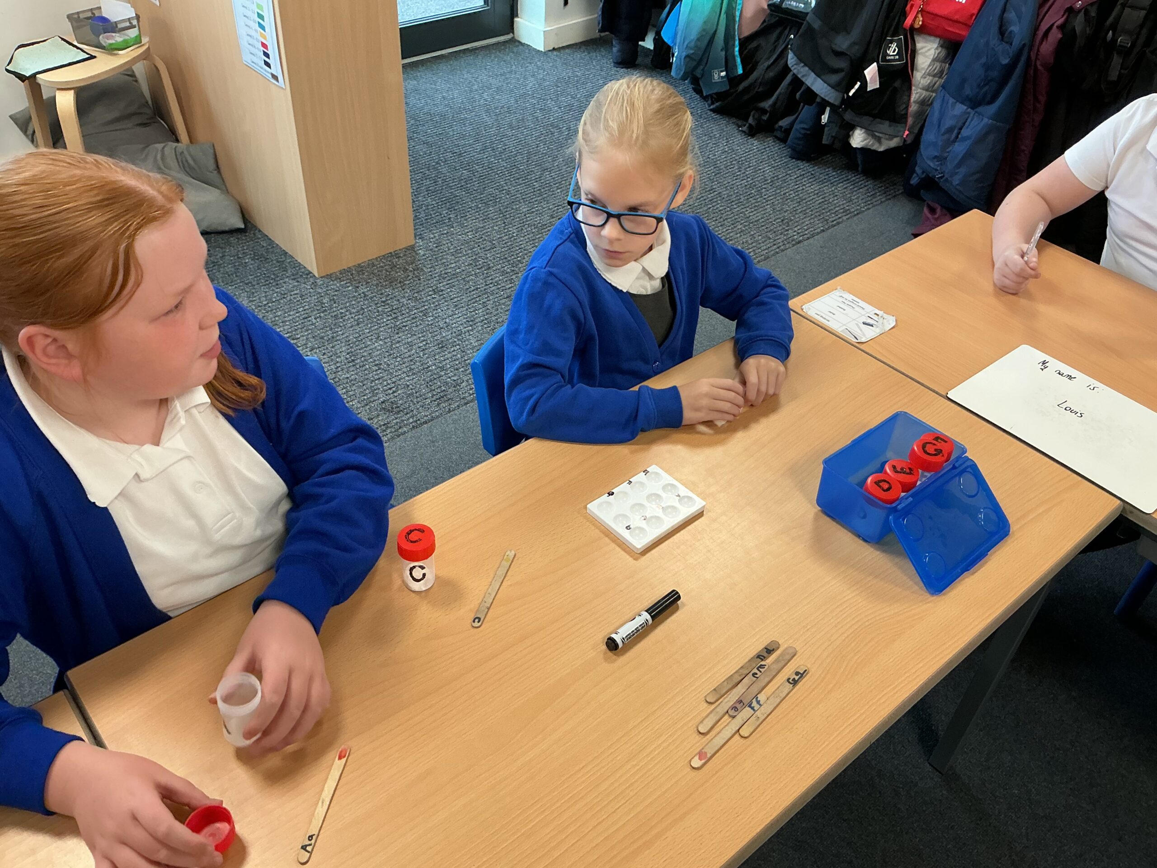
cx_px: 578
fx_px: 969
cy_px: 434
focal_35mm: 29
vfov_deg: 48.2
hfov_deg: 61.7
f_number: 1.8
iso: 100
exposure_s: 1/60
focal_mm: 3
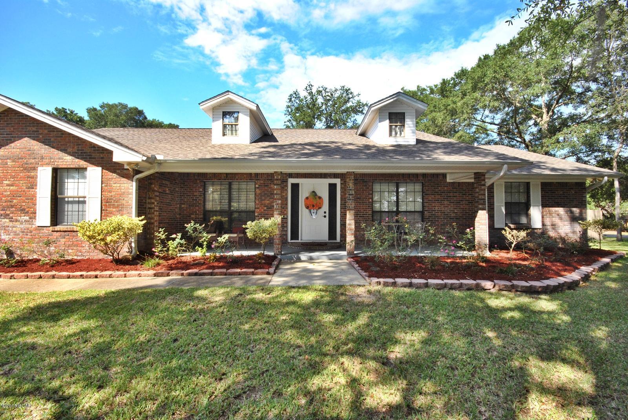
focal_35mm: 15
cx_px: 314
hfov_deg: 100.3
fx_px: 262
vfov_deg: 77.5
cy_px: 210
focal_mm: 10
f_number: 9
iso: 400
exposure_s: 1/200
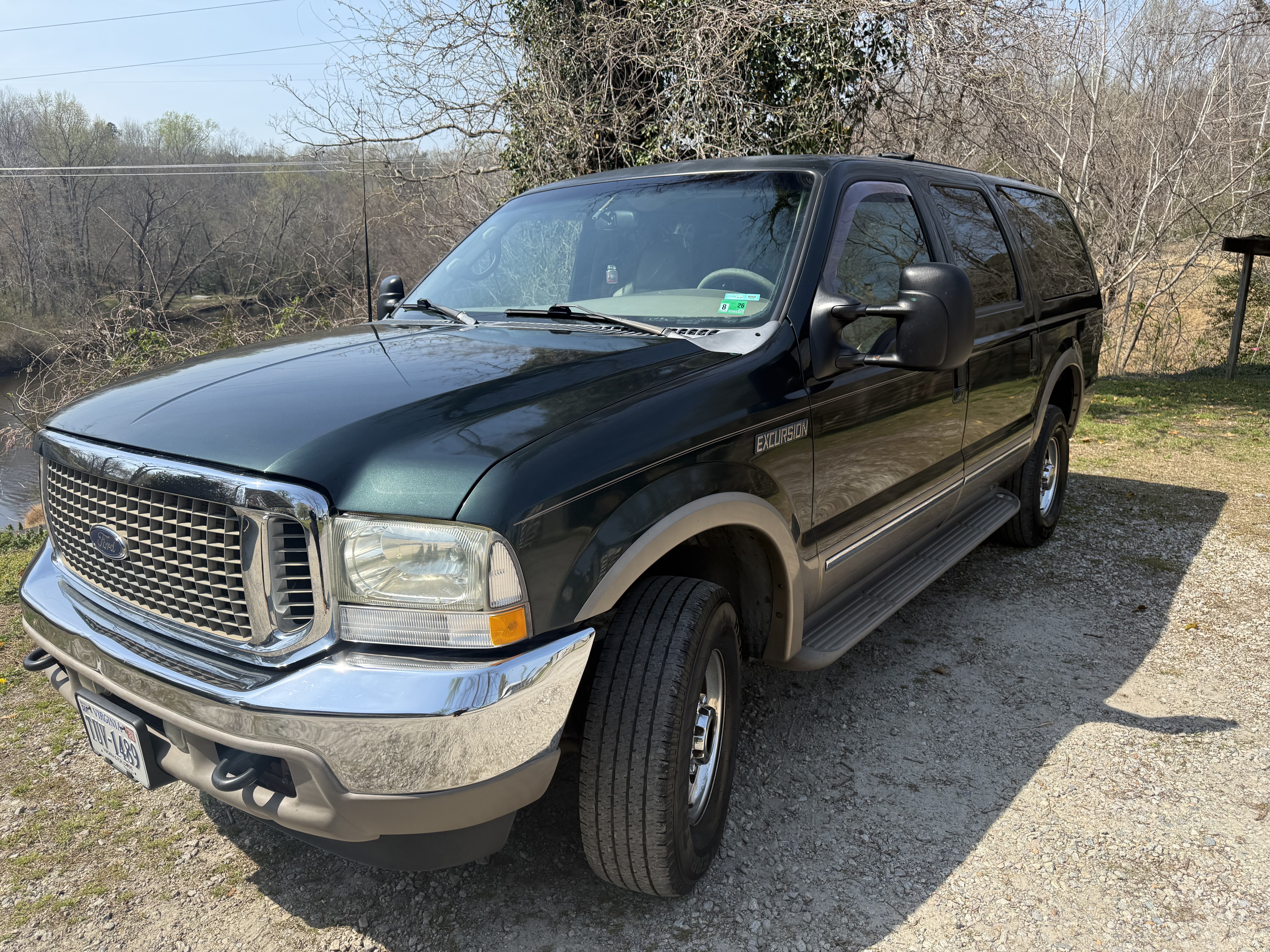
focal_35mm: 24
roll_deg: +0.2
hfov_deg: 71.6
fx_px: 881
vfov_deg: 56.8
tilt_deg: -14.8
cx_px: 635
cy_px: 476
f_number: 1.78
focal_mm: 6.76
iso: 100
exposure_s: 1/3279
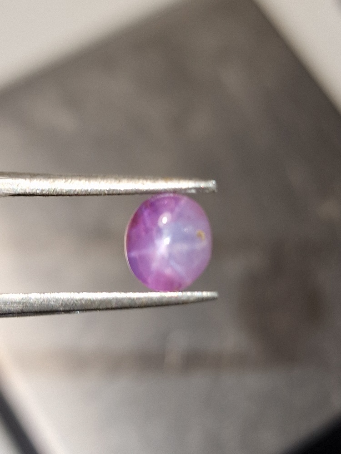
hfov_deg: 58.9
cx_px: 170
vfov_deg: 73.9
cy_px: 227
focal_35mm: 23
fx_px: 302
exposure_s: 1/180
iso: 80
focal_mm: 6.4
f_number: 1.8
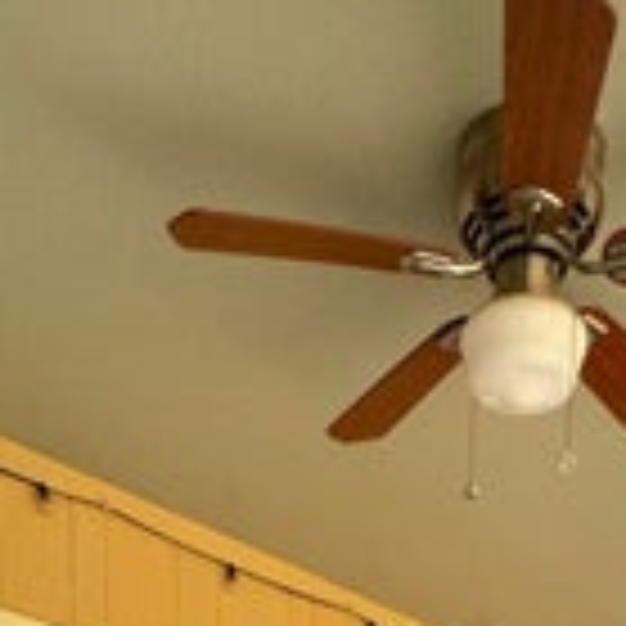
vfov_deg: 18.1
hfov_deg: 29.9
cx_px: 396
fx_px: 1166
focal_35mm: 57
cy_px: 1297
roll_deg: -2.5
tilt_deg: -13.3
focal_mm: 2.22
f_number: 2.2
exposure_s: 1/99
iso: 125
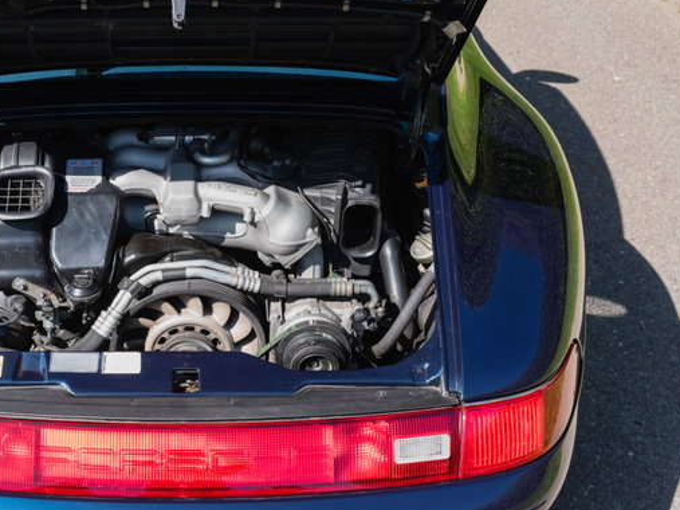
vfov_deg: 28.5
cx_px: 184
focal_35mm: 51
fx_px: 1002
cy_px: 273
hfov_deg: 36.8
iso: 500
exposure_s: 1/160
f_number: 8
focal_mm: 35
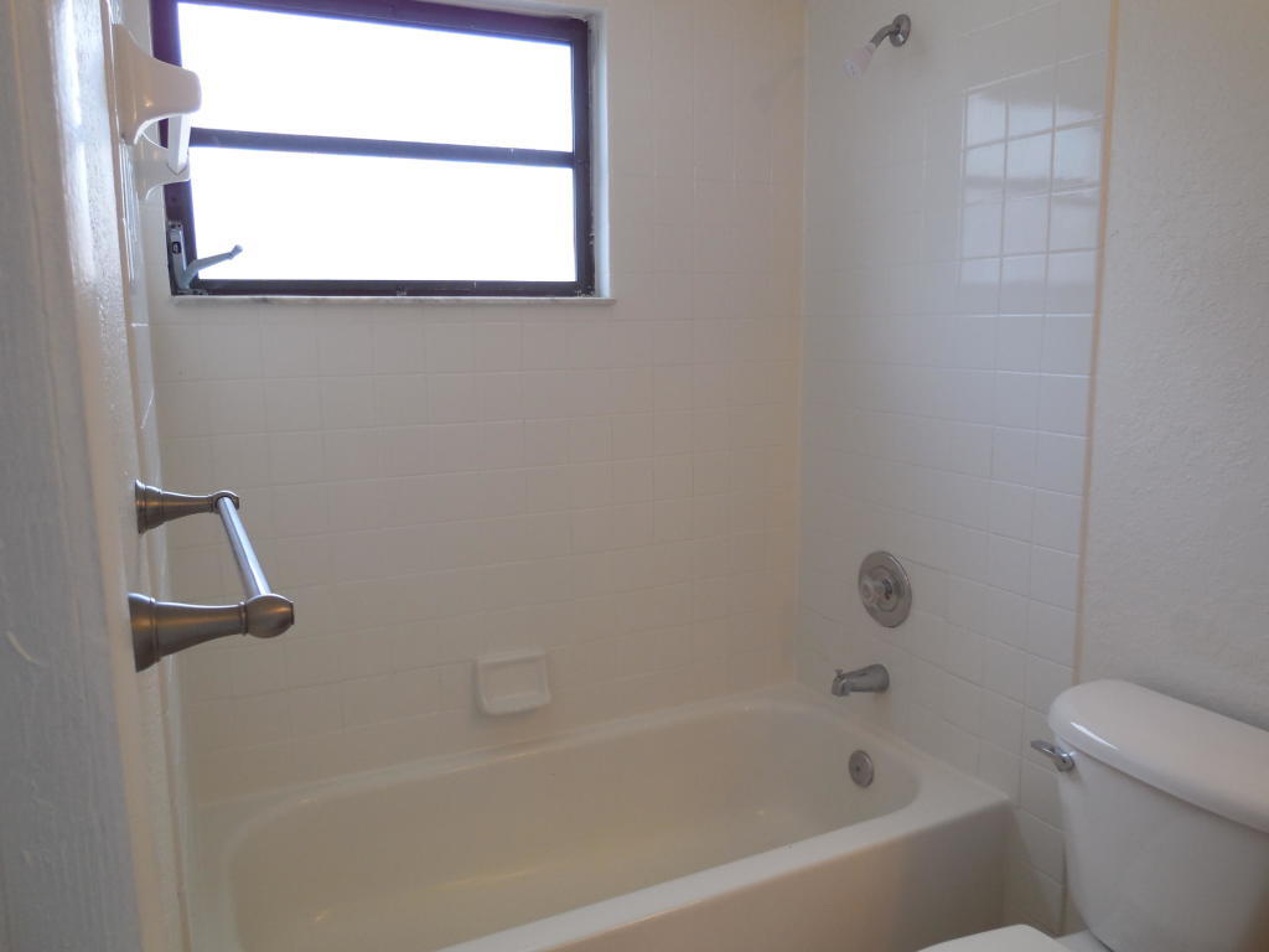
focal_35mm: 25
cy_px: 476
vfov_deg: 54.9
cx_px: 634
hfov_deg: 69.4
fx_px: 916
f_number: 3.1
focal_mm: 4.5
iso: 125
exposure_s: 1/60
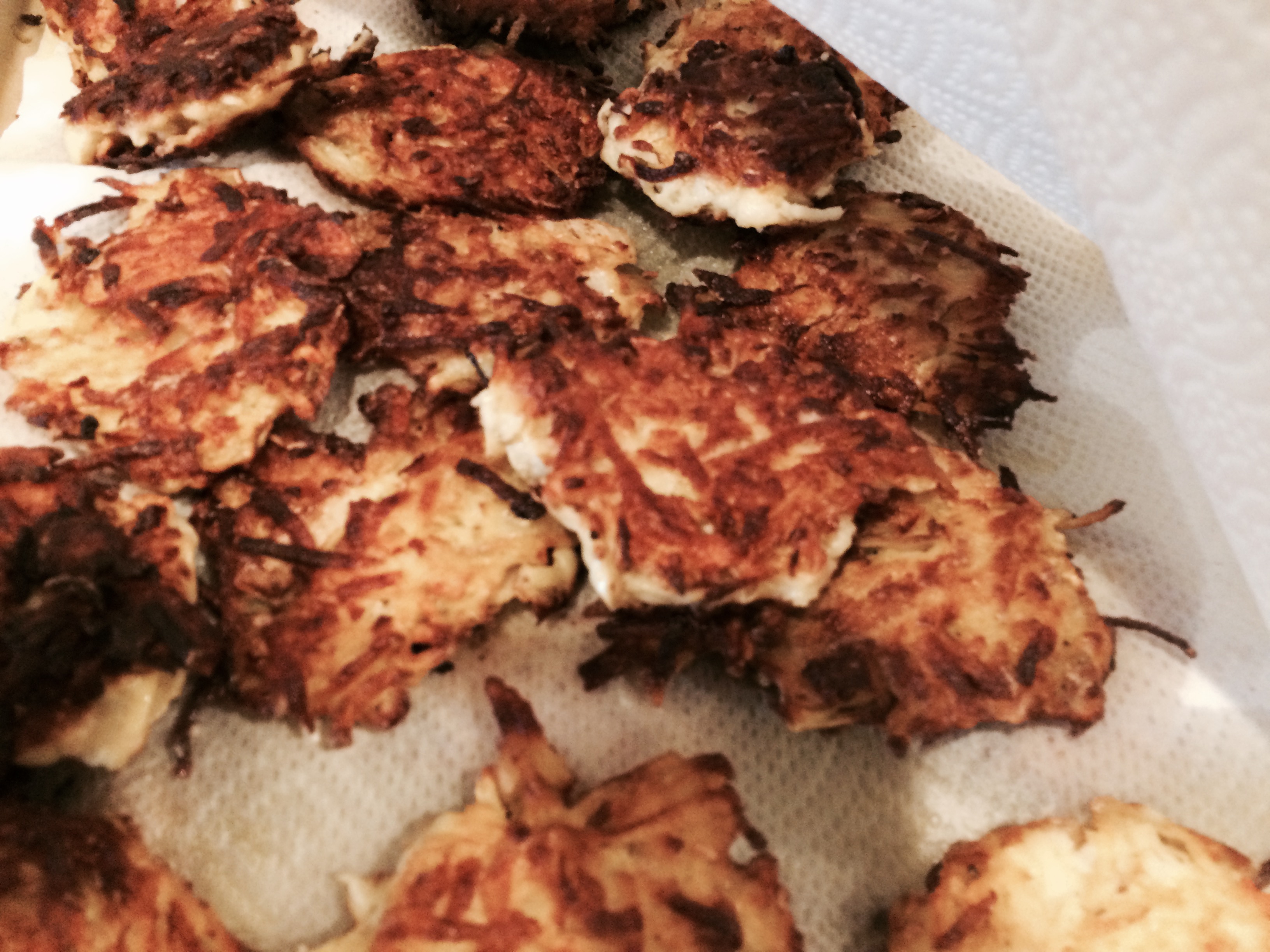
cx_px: 635
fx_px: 1064
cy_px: 476
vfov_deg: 48.2
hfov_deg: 61.7
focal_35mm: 29
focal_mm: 4.15
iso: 320
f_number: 2.2
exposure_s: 1/24
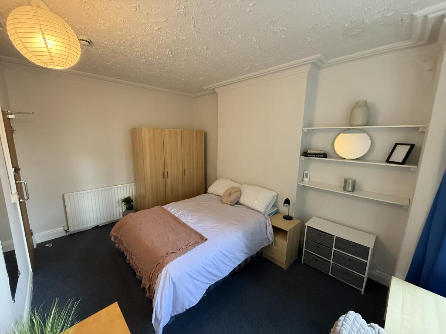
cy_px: 167
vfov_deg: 85.7
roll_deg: -0.8
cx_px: 223
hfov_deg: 102.1
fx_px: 180
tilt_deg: -9.4
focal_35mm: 14
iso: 400
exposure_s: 1/50
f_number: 2.2
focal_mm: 2.22
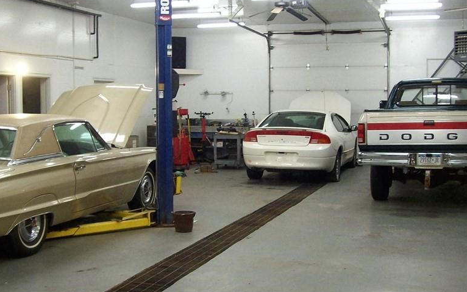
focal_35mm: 51
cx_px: 193
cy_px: 137
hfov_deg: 39.4
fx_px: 649
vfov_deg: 25.3
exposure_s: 1/8.95
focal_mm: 6
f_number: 2.7
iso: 160
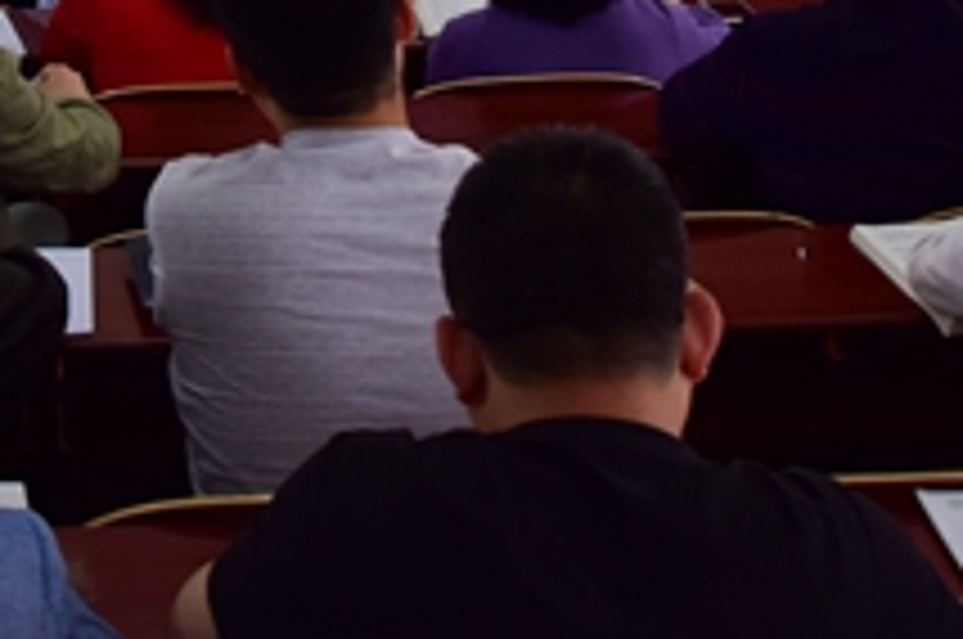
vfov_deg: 12.9
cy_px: -286
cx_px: 135
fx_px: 2698
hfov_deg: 19.9
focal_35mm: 101
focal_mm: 18
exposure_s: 1/30
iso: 400
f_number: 3.5
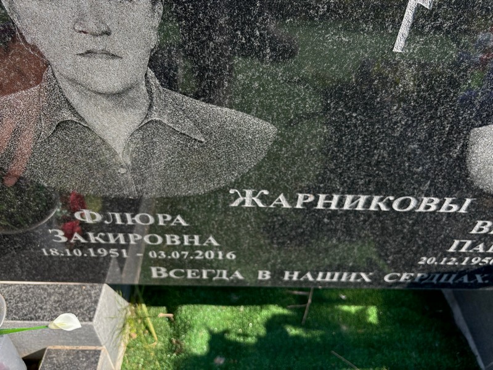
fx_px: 370
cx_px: 246
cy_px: 185
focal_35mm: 26
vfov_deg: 53.1
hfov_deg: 67.3
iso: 50
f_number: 1.6
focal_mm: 5.96
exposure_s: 1/961
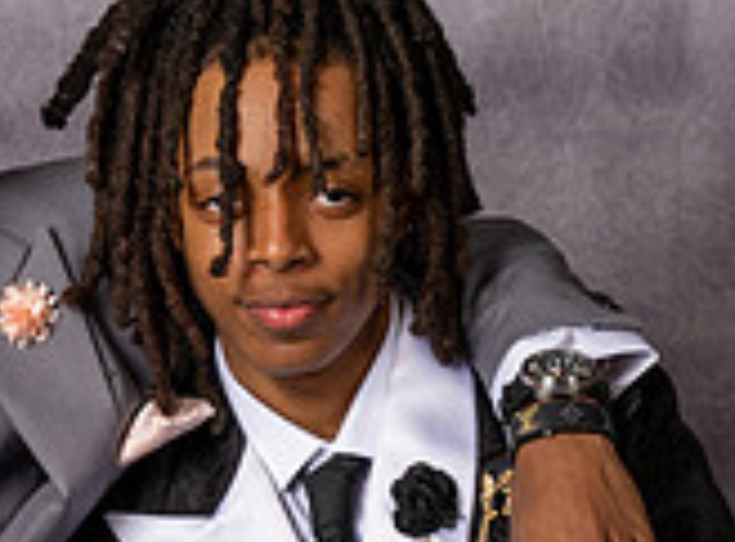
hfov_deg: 9.7
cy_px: 652
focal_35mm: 205
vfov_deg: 7.1
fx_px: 4327
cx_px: 225
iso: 50
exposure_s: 1/320
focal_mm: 52
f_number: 4.5
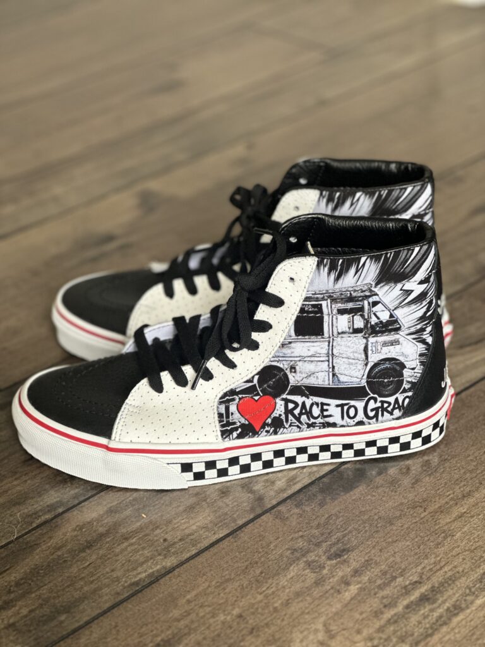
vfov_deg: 25.3
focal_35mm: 77
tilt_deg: -30.9
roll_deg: +3.0
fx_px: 1438
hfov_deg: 19.1
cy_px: 324
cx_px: 242
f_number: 2.8
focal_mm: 9
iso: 250
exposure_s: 1/103
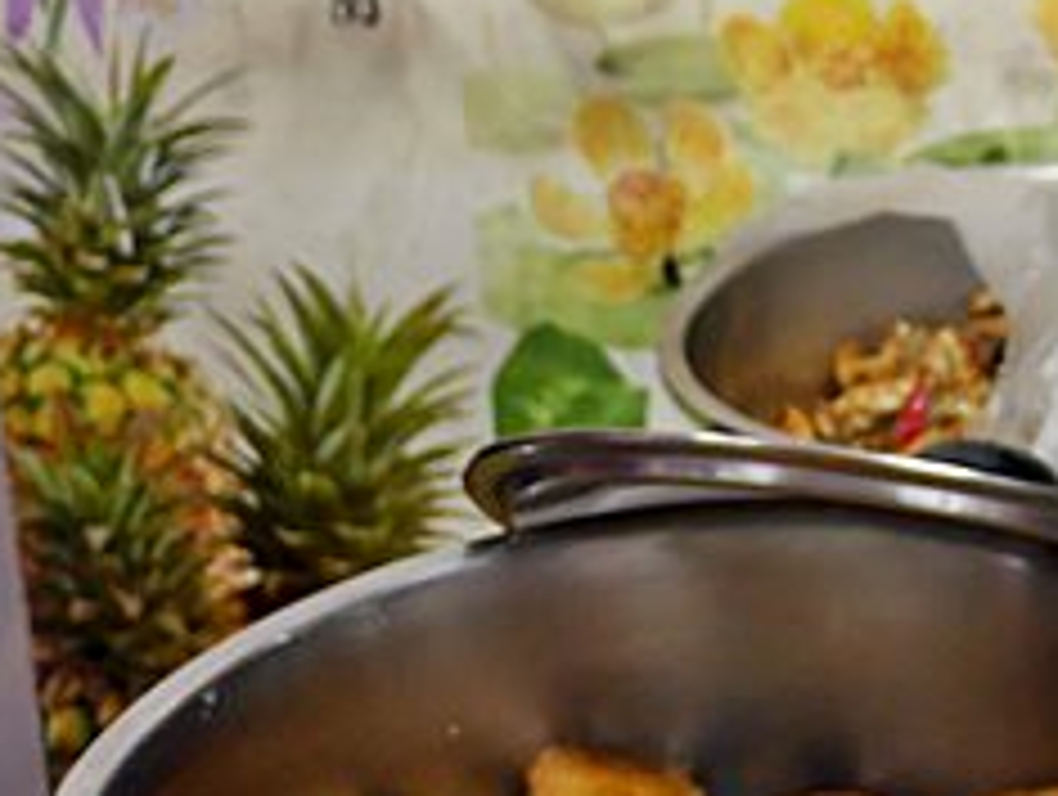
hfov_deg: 14.8
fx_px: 3643
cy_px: -420
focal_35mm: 119
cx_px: 1778
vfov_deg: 11.9
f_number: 2.5
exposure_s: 1/80
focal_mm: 14
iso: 200
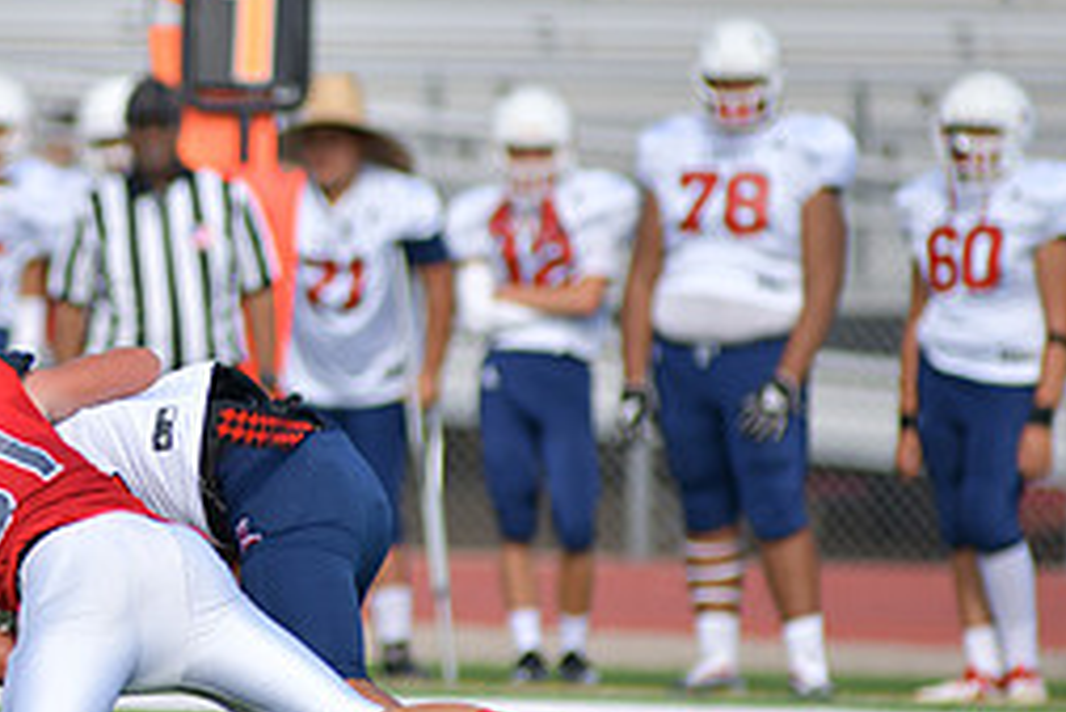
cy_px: 449
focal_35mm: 687
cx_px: -46
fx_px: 20354
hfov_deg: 3.0
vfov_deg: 2.0
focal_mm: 300
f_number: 3.5
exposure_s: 1/2000
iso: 180
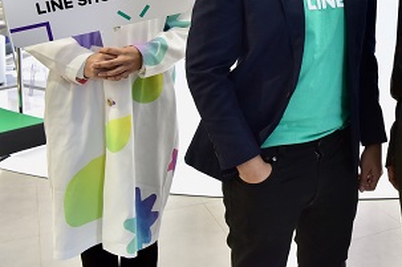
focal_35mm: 55
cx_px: 397
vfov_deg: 23.3
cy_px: -12
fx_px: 613
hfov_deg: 33.4
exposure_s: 1/100
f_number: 6.3
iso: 800
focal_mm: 26
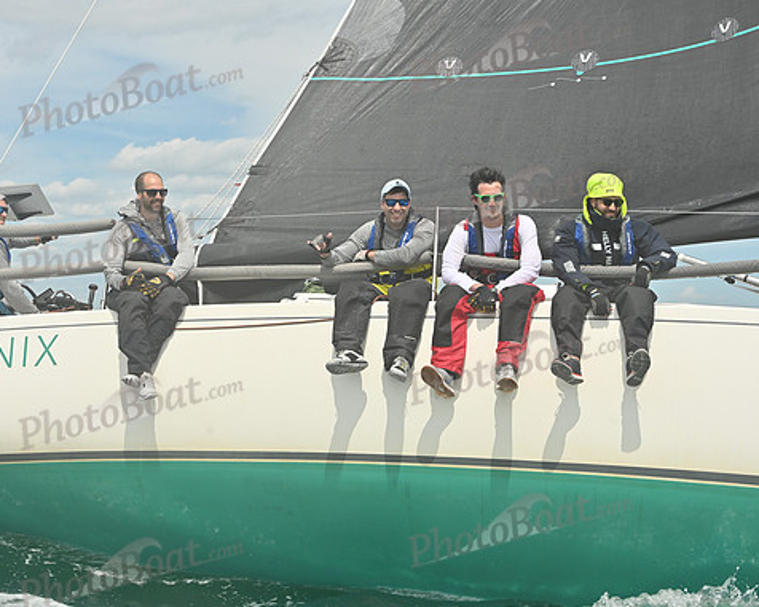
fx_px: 1797
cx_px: 327
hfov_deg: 23.8
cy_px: 304
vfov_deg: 19.2
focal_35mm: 80
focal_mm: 70
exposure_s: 1/1250
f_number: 10
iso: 320
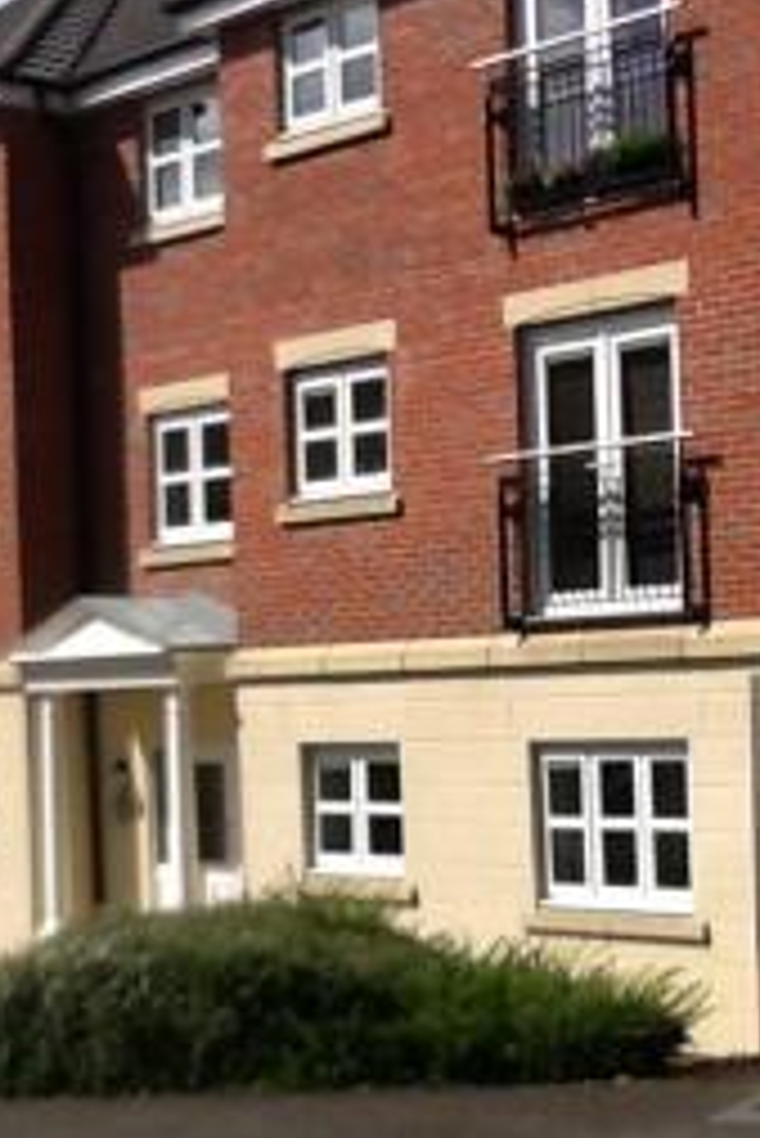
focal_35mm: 79
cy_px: 731
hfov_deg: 17.3
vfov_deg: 25.6
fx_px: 2498
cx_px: 351
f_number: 2.4
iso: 40
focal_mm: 2.03
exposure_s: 1/1783
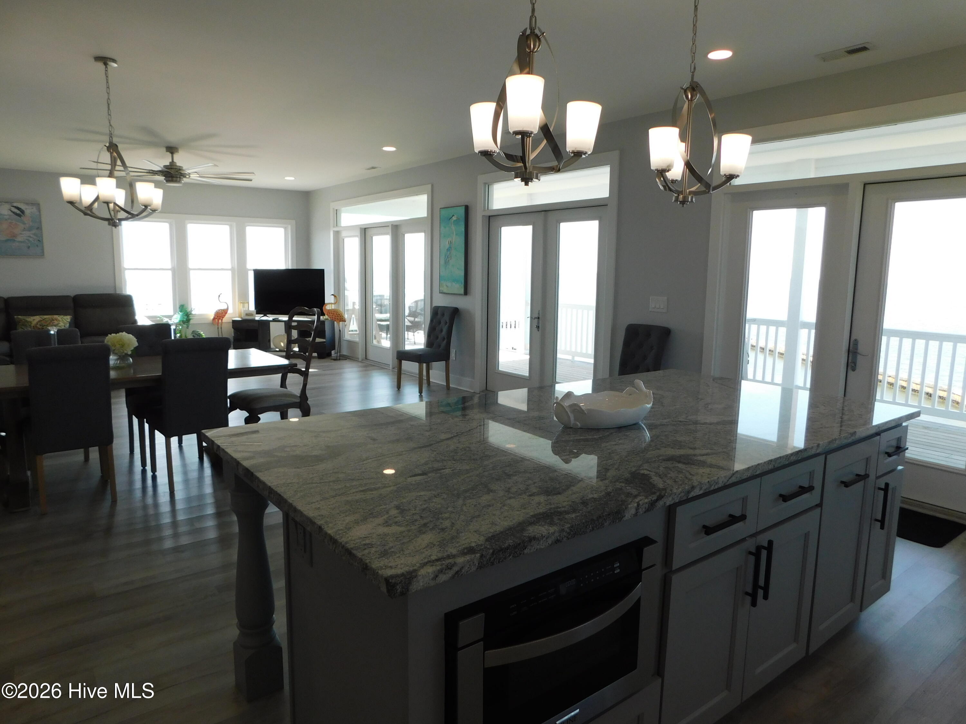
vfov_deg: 58.9
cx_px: 483
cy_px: 362
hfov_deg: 73.9
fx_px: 642
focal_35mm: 23
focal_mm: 4
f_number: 3
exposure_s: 1/200
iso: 125
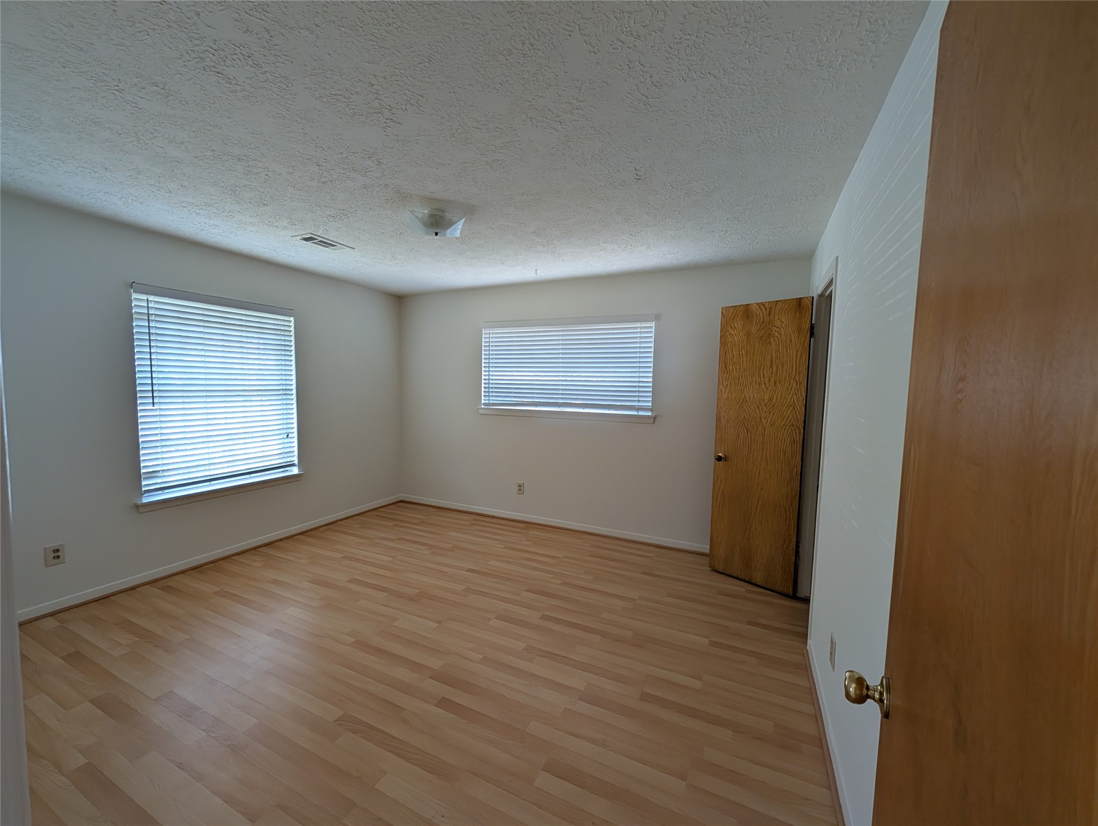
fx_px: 381
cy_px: 413
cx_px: 549
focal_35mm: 12
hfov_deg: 110.5
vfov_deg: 94.6
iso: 77
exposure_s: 1/73.6
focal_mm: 2.02
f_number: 1.7
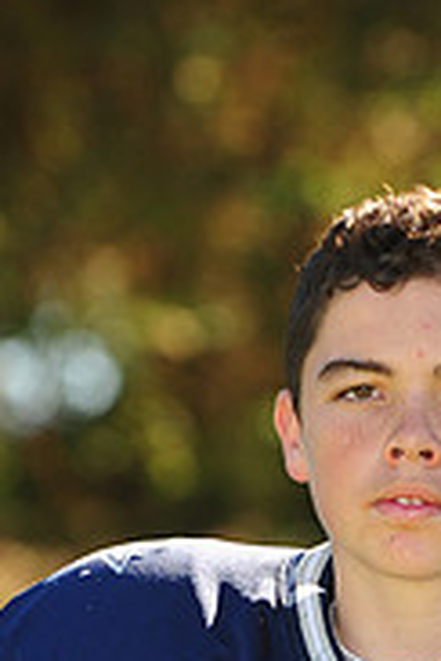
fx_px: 10473
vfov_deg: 3.6
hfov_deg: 2.4
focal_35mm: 570
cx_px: 351
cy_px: 827
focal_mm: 180
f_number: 4.5
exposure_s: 1/320
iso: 200
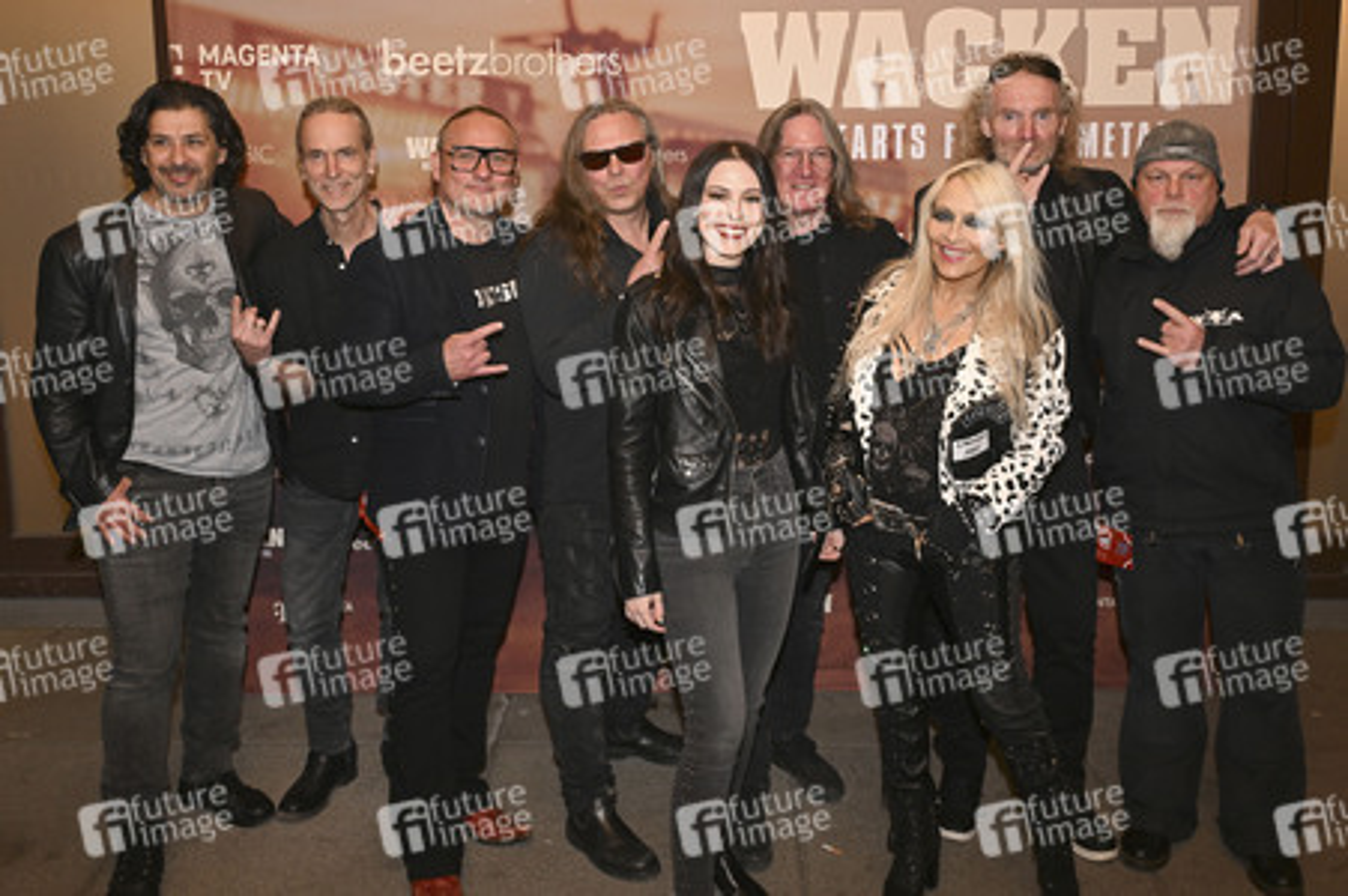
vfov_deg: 46.3
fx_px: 1048
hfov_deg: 65.5
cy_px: 448
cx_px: 674
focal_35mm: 28
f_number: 5.6
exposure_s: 1/160
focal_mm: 28
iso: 2000
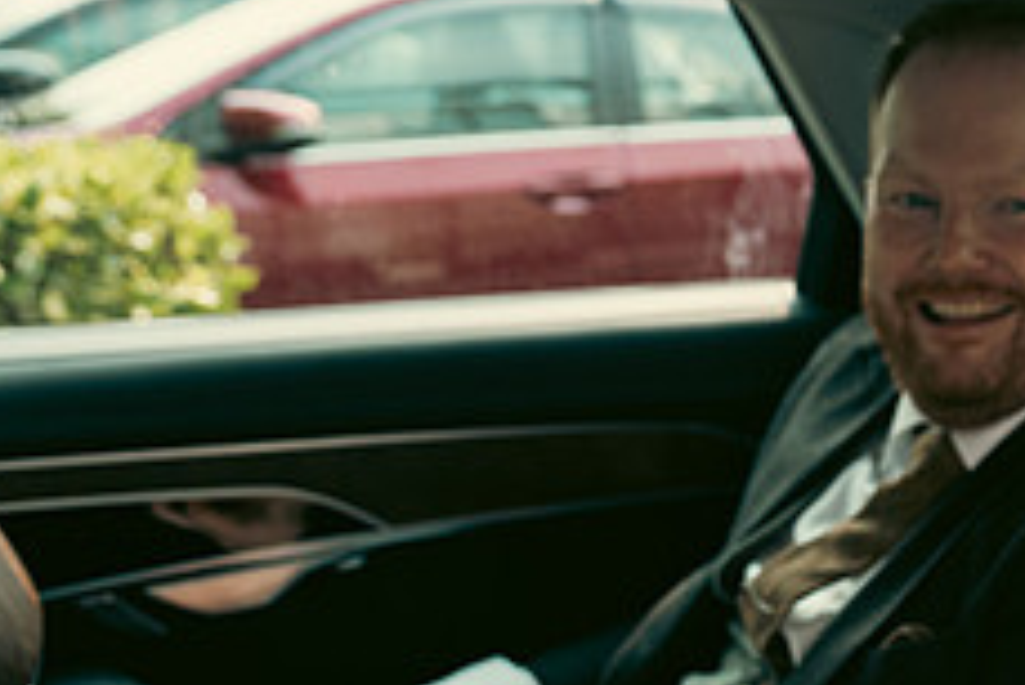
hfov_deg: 25.5
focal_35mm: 71
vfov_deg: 18.5
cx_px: 1235
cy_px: 763
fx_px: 2023
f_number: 3.5
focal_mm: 28
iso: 250
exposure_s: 1/500
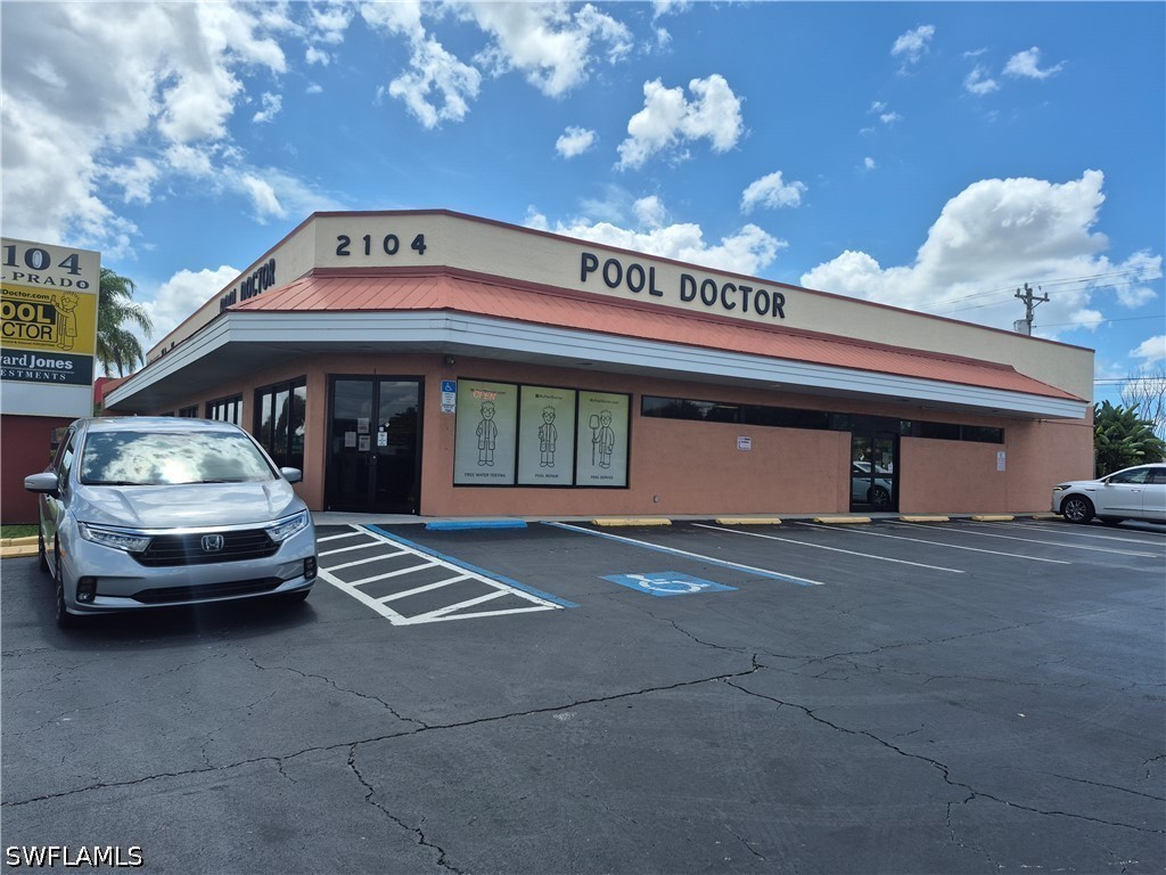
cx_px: 583
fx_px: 775
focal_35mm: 23
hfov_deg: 73.9
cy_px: 438
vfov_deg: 58.9
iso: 25
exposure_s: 1/2288
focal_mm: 5.4
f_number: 1.8
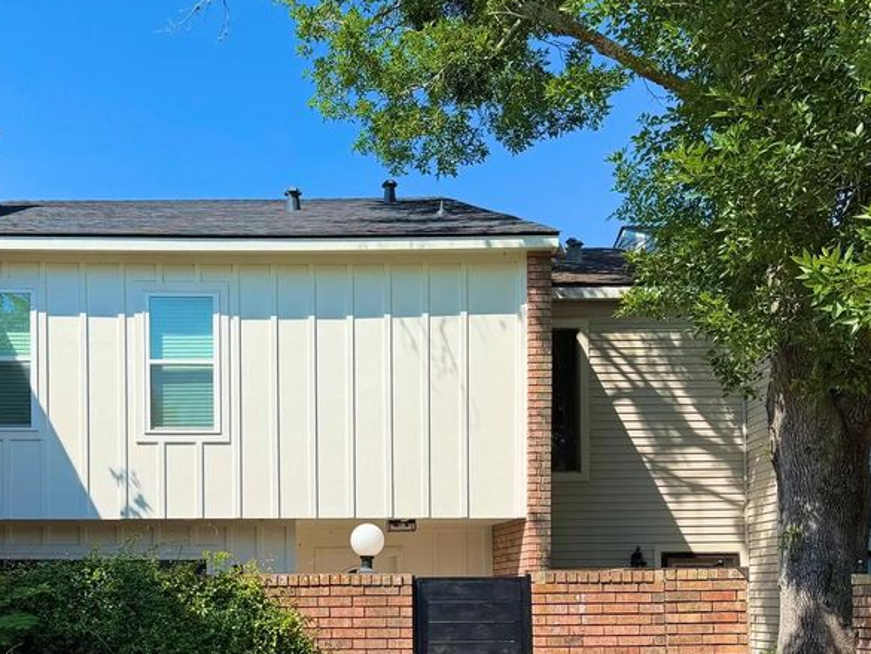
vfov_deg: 33.1
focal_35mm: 42
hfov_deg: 44.1
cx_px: 289
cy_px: 550
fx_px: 1057
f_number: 1.78
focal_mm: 6.76
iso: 80
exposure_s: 1/3425
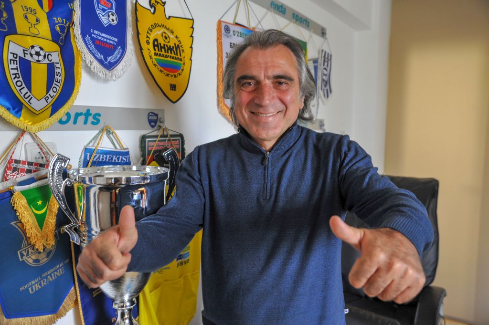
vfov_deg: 41.1
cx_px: 244
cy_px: 162
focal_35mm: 32
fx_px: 434
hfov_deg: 58.8
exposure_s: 1/50
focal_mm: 32
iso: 1600
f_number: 5.6
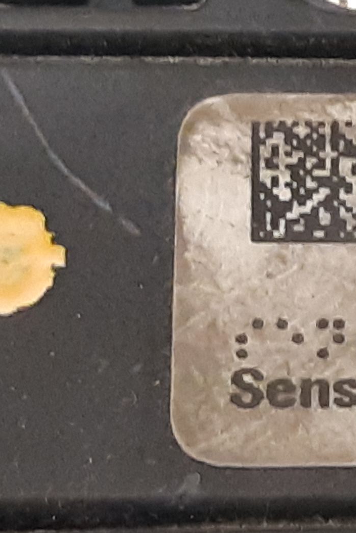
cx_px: 498
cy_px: 179
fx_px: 786
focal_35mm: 53
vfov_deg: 37.1
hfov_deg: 22.1
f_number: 1.7
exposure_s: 1/33
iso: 250
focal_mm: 3.93
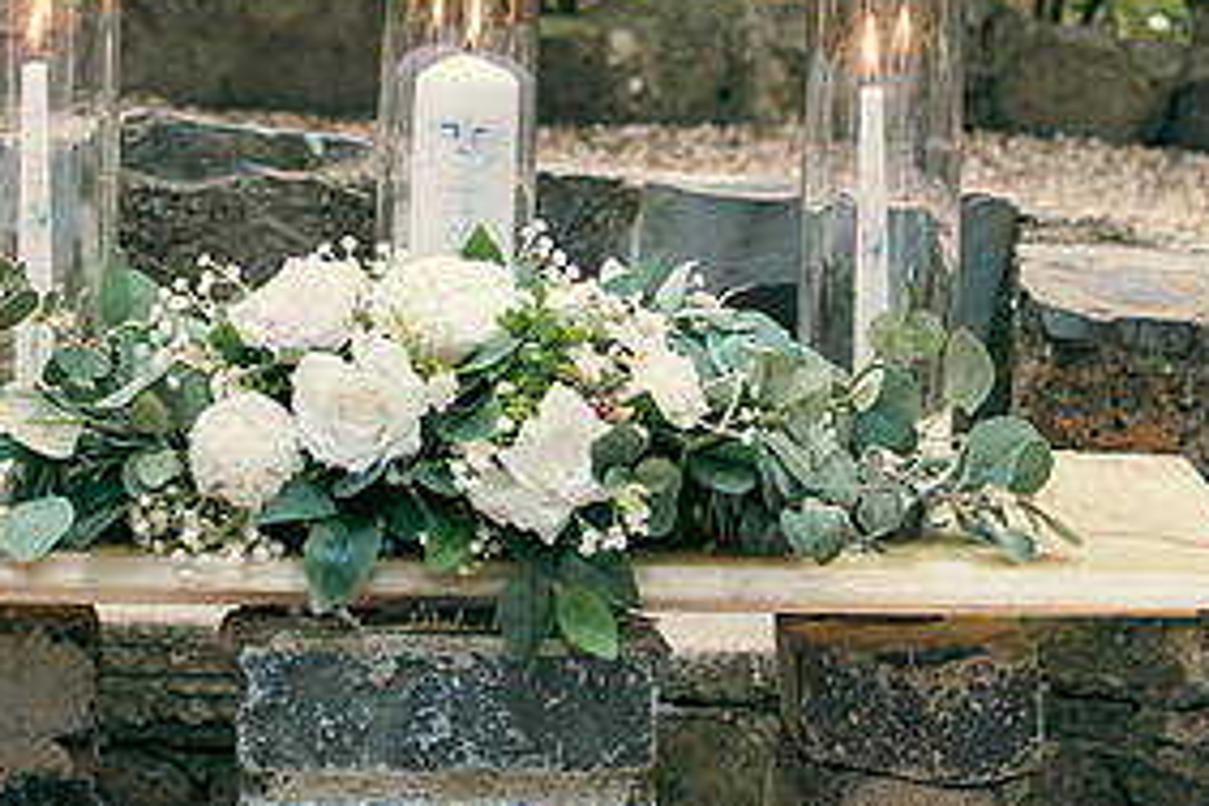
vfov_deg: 6.4
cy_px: 328
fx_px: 7253
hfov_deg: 9.5
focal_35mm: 216
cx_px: 519
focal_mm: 70
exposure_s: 1/200
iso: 500
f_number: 3.5
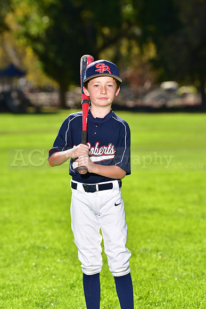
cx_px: 103
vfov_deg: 11.7
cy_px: 154
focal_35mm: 175
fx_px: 1501
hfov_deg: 7.9
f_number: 5.6
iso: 80
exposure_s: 1/250
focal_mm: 175
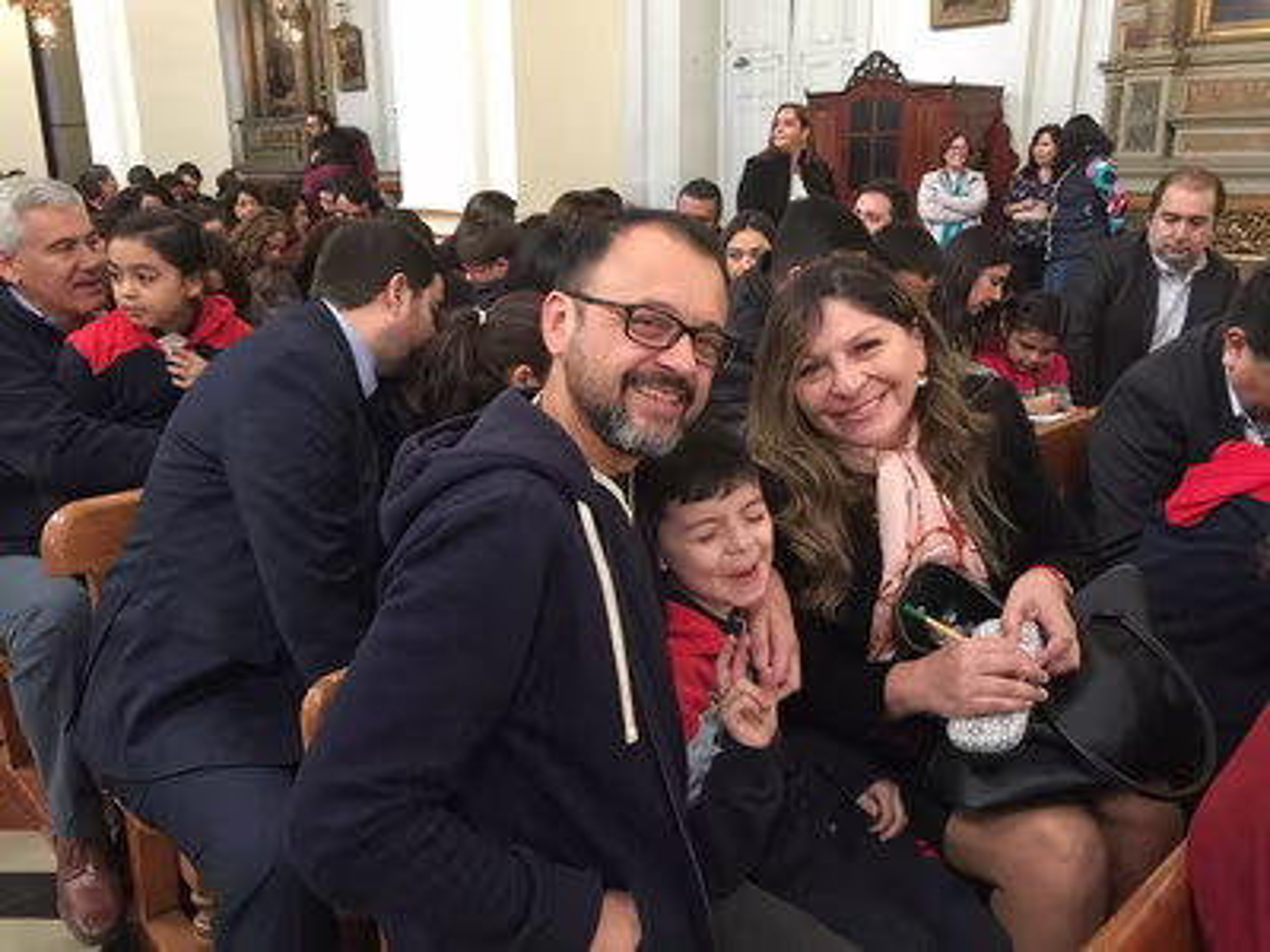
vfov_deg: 48.2
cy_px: 476
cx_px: 635
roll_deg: +0.6
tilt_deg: -15.2
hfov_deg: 61.7
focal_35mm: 29
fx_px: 1064
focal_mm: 4.15
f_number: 2.2
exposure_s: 1/10
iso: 100
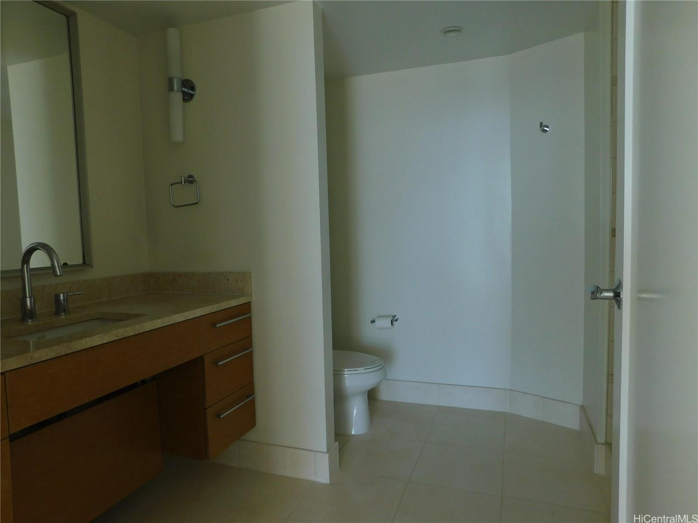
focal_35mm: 23
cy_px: 262
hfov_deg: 73.9
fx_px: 464
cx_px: 349
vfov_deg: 58.9
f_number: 3
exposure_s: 1/30
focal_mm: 4
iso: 160
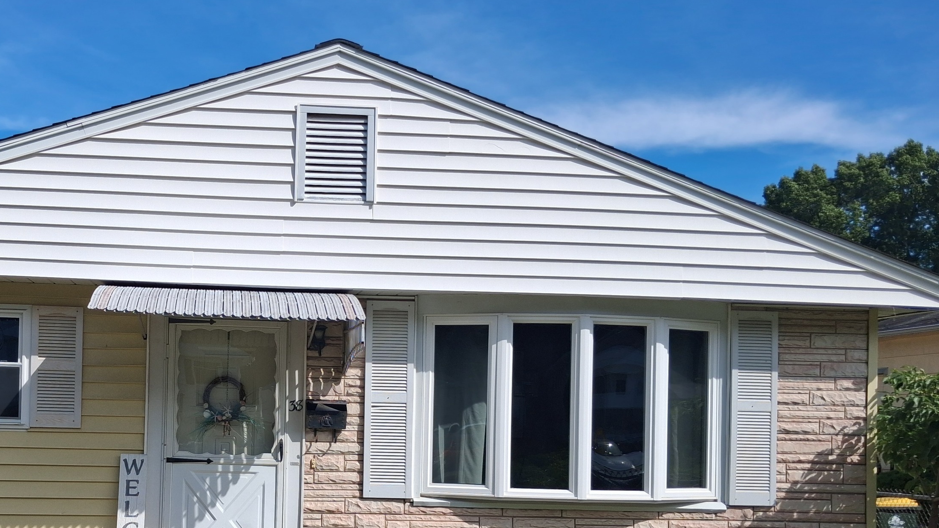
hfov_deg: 48.3
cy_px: 419
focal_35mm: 41
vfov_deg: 28.4
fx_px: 1021
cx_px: 291
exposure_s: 1/777
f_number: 1.8
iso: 25
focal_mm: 4
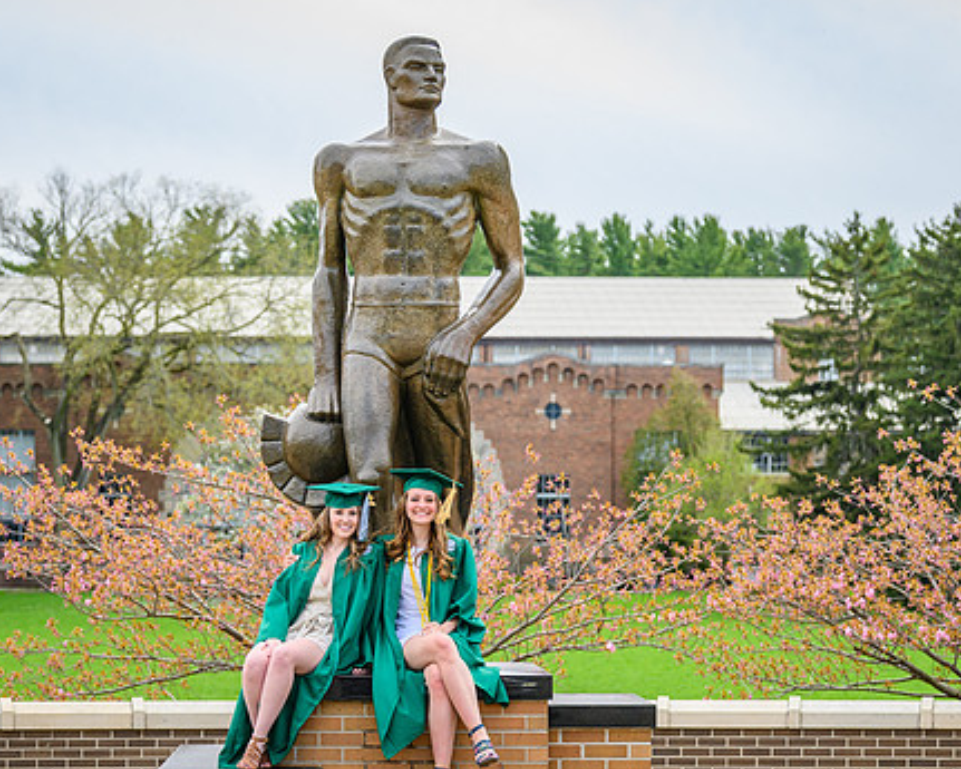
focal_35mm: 106
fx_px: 3016
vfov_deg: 14.5
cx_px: 516
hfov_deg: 18.1
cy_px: 425
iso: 400
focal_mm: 82
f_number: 4
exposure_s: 1/1600
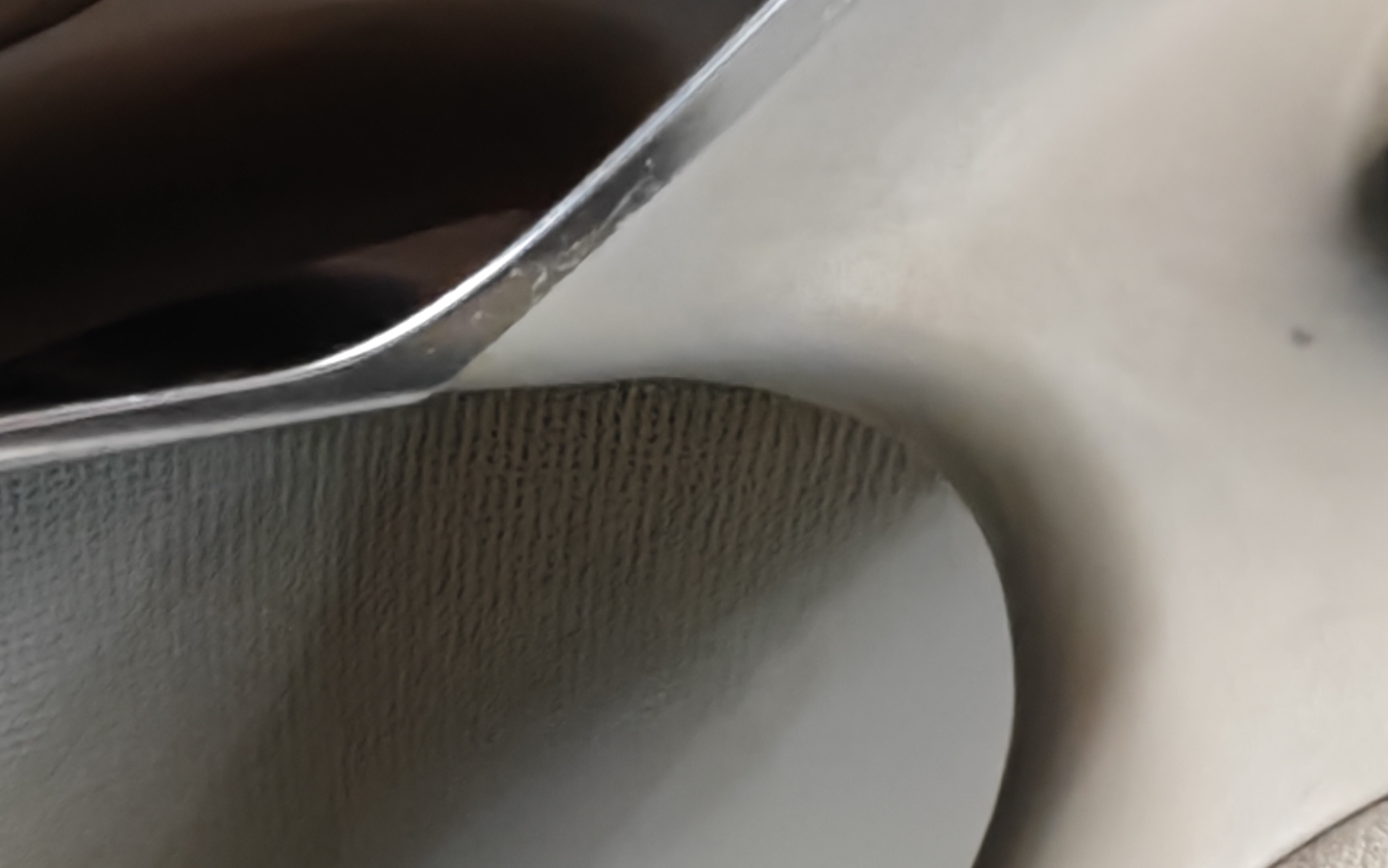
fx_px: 4351
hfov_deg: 15.1
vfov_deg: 9.9
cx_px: -1287
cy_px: 2161
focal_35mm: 115
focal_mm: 8.7
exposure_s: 1/750
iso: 6400
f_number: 1.9
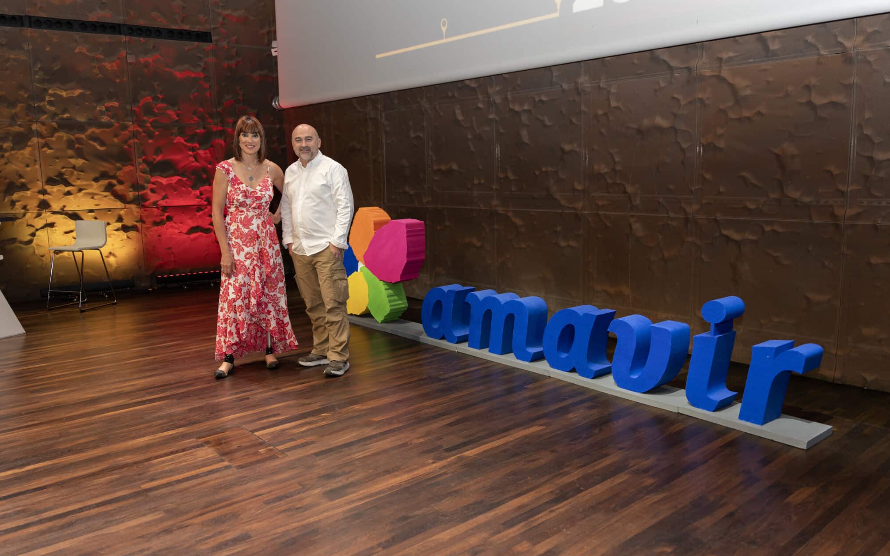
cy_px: 278
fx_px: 703
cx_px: 450
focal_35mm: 29
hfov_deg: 64.6
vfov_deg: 43.1
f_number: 2.8
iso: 200
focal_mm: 28
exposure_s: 1/200
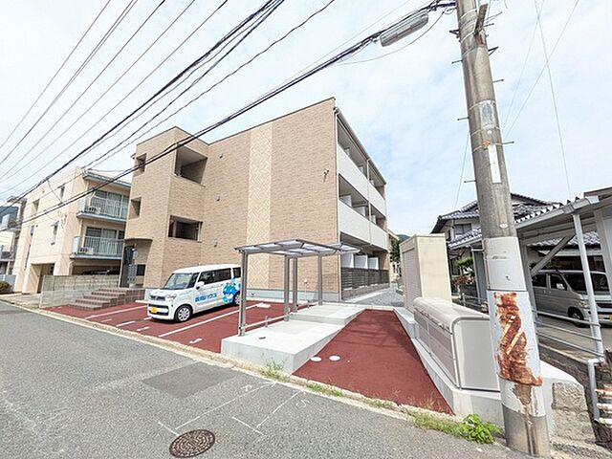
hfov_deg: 102.1
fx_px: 248
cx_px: 306
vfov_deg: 85.7
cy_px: 230
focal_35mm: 14
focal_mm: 1.85
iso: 106
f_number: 2.2
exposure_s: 1/2404
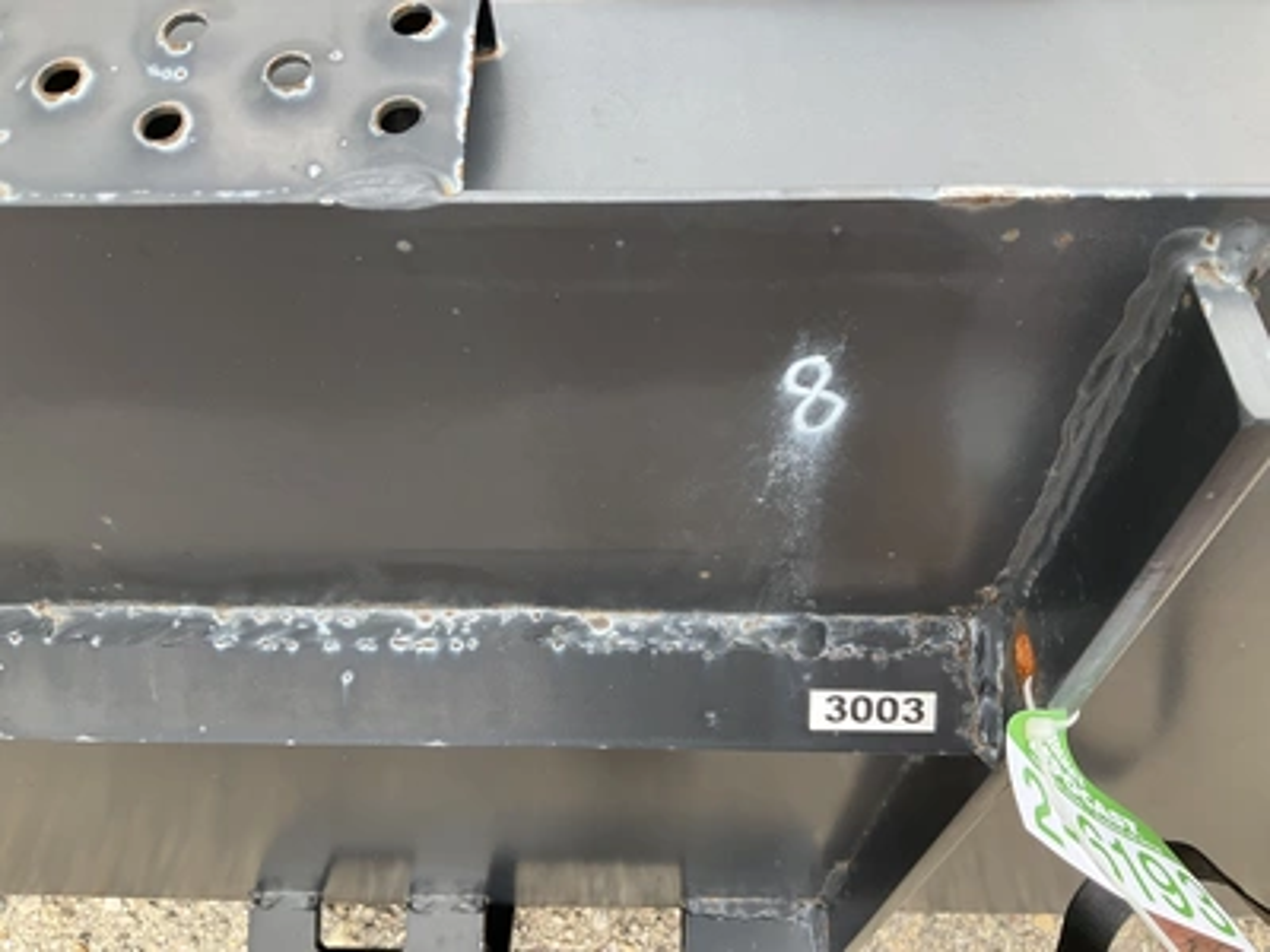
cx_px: 635
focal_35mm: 29
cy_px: 476
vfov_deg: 48.2
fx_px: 1064
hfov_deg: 61.7
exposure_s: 1/138
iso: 25
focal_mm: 3
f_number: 1.8
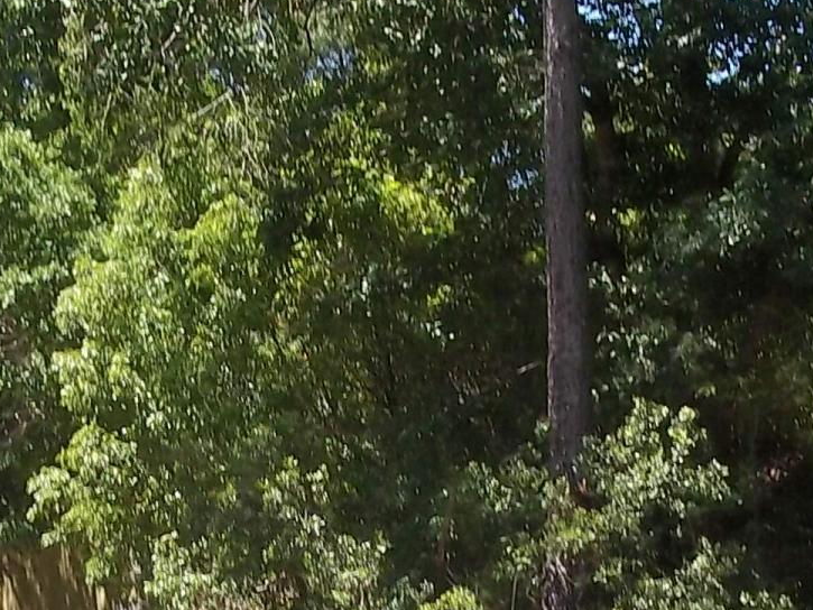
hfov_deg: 13.2
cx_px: 283
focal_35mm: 149
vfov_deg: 9.9
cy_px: 456
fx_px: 3500
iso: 80
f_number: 8
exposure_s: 1/80
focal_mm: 6.5
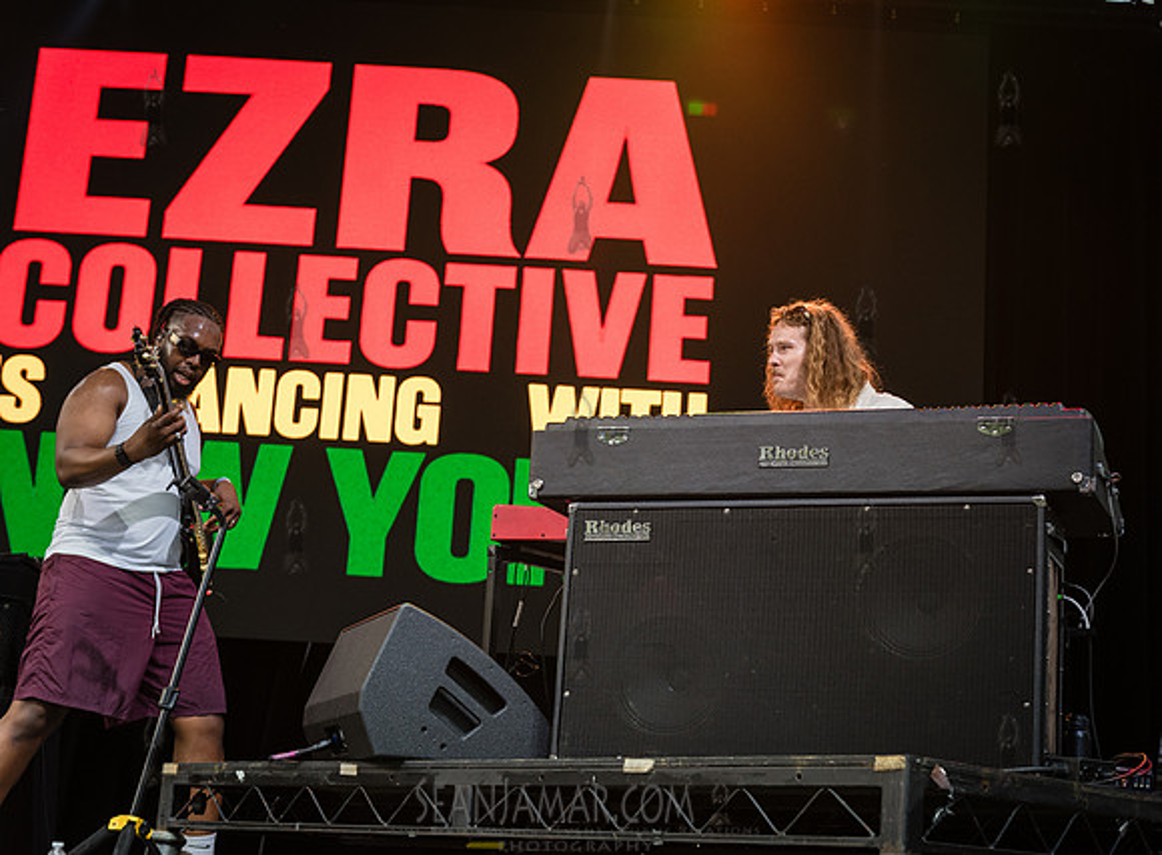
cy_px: 449
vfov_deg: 25.8
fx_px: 1871
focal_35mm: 56
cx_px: 673
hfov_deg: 34.4
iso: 1000
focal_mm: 50
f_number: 4
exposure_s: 1/320
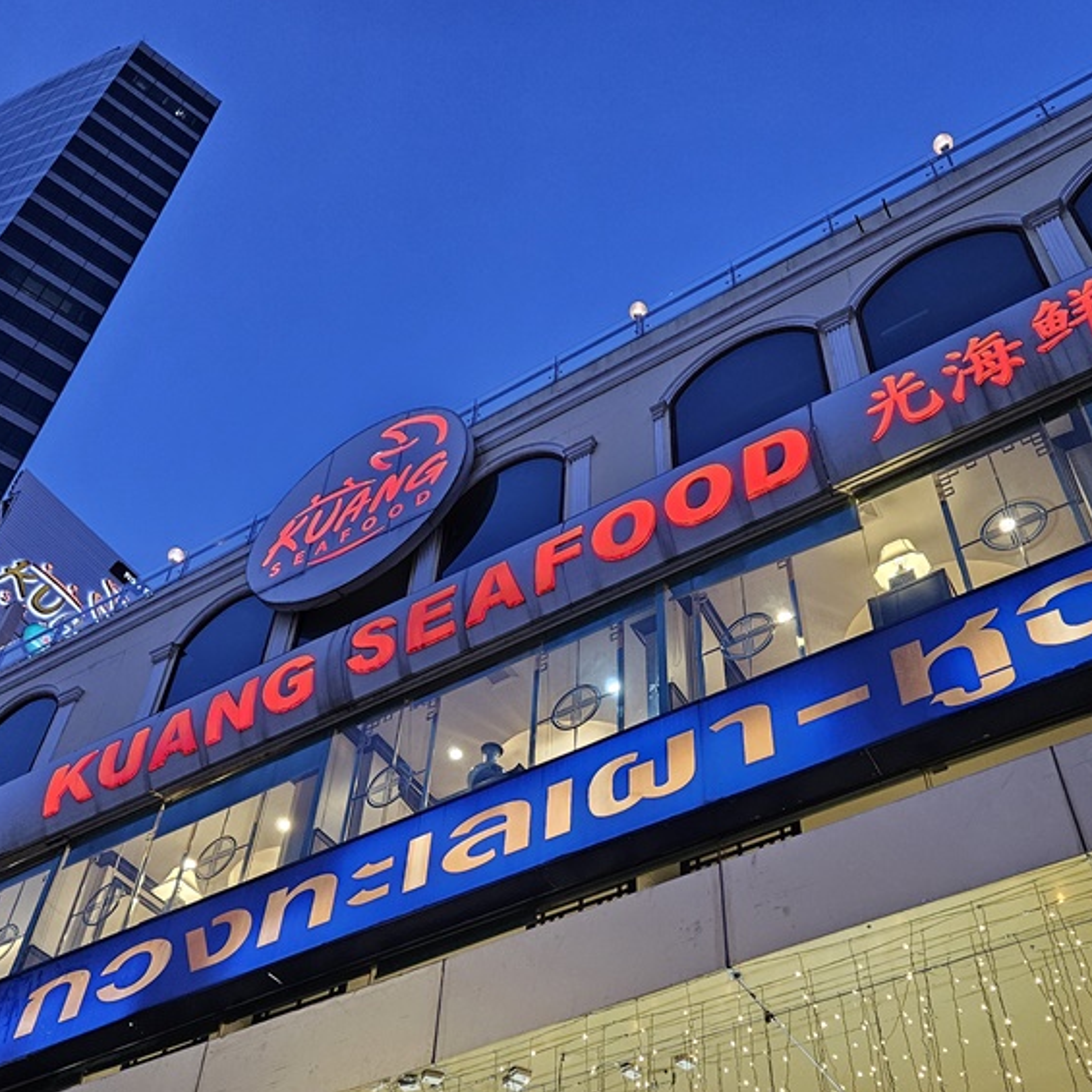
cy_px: 719
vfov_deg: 45.4
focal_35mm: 36
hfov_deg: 45.9
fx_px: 1285
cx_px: 636
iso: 500
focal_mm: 5.4
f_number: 1.8
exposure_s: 1/100
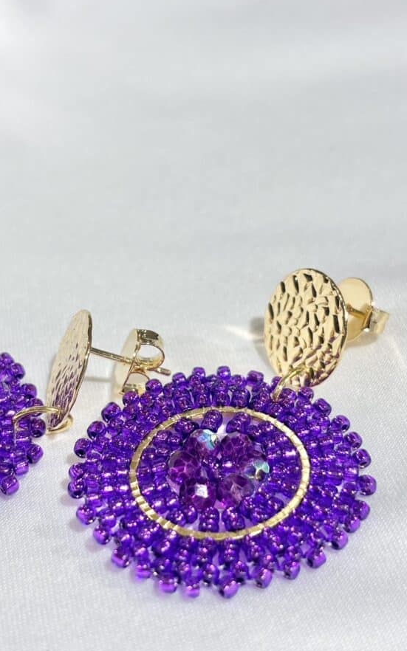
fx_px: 1136
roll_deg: +4.9
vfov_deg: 32.0
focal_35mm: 64
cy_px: 324
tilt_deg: -32.8
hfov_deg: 20.3
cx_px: 188
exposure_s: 1/212
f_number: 1.6
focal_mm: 5.96
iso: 32
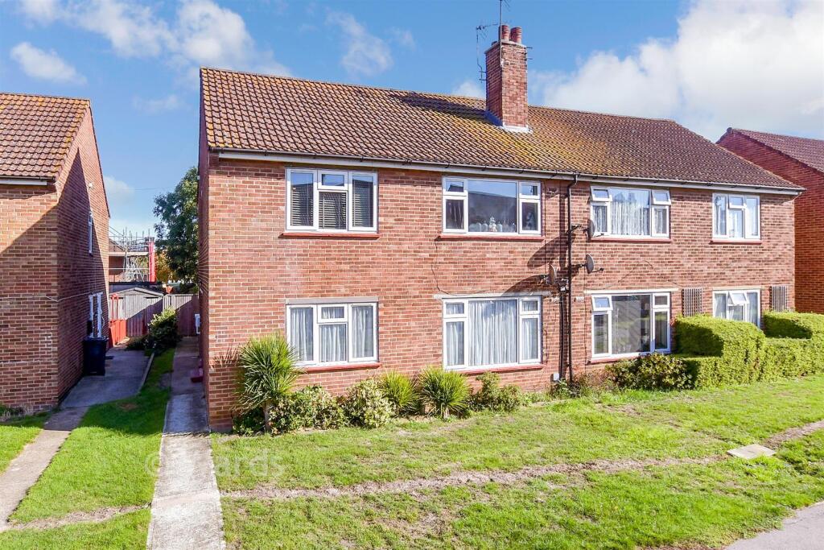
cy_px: 275
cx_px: 412
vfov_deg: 77.3
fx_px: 343
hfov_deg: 100.4
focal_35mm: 15
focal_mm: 10
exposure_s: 1/250
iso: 160
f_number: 8
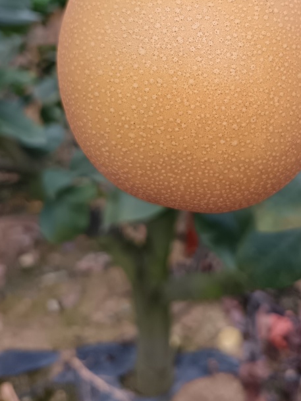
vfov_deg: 42.5
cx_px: 216
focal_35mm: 42
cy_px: 73
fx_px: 487
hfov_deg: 33.8
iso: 439
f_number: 1.75
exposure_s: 1/100
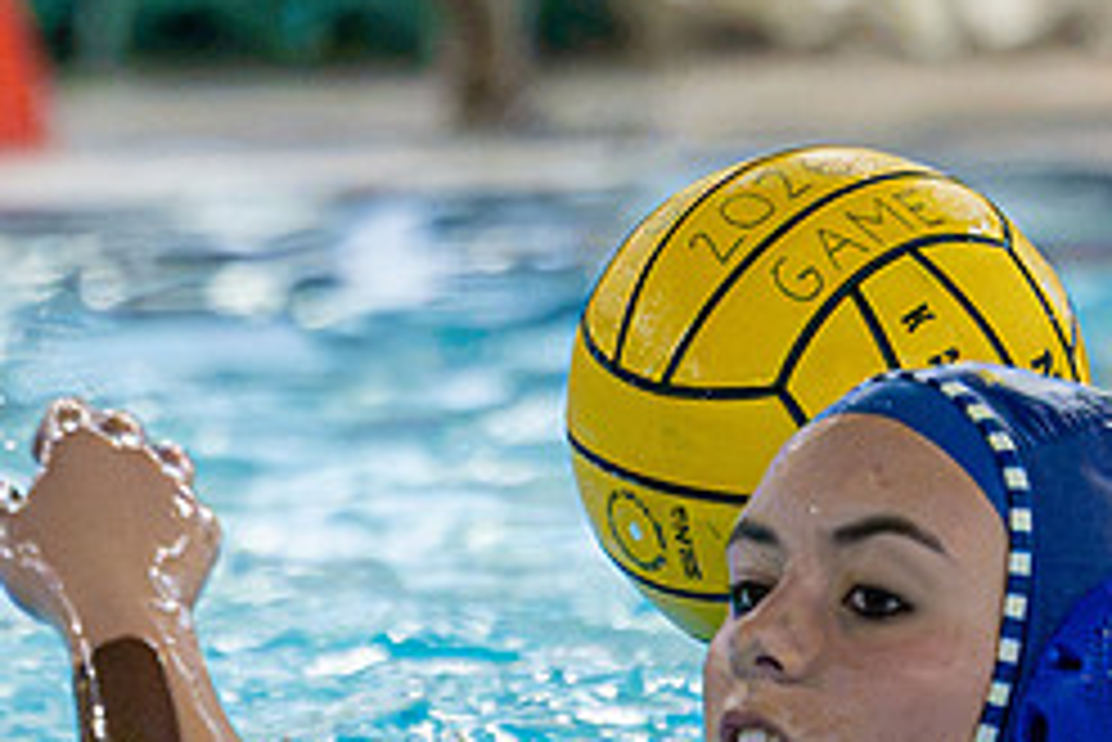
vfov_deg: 0.9
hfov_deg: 1.4
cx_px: 883
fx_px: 46729
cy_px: -224
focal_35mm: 1512
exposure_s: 1/1000
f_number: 4
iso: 16000
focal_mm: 280
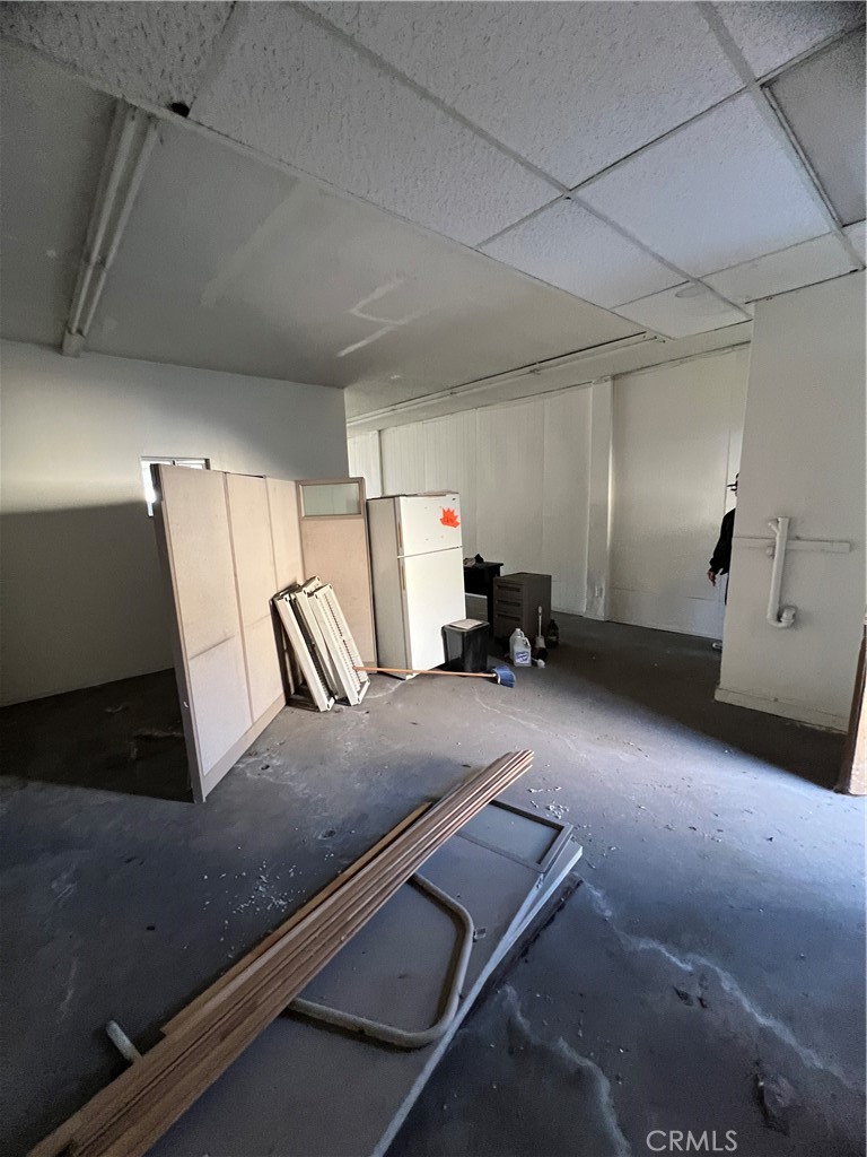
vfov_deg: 106.2
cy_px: 578
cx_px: 434
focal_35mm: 13
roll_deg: +0.7
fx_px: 434
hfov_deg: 89.9
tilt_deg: -7.5
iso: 400
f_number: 1.8
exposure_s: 1/60
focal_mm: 1.57
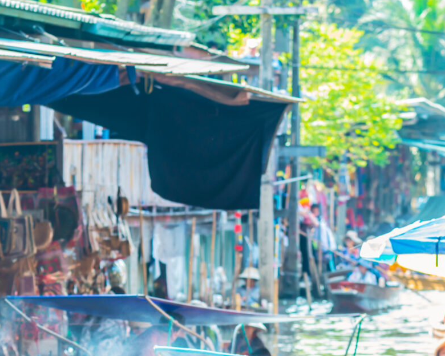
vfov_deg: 4.5
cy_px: 380
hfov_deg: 5.6
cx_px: 209
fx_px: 4544
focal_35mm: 345
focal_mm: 112
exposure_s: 1/100
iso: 250
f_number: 4.5
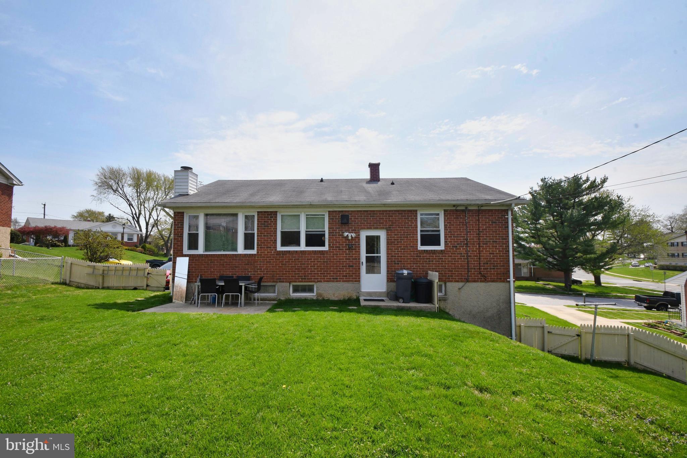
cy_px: 229
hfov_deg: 100.4
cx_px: 344
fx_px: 286
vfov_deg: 77.3
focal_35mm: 15
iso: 400
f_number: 18
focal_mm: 10
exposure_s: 1/320
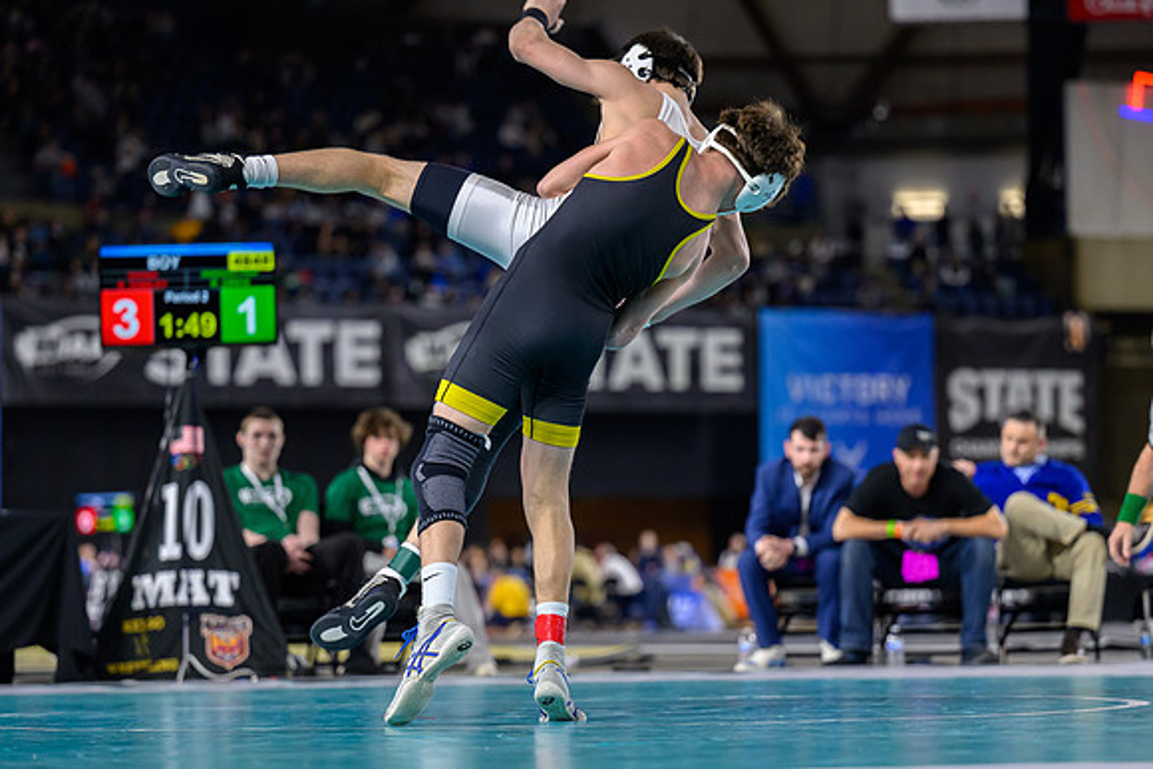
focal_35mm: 131
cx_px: 606
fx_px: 4184
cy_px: 449
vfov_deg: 10.5
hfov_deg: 15.7
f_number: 2.8
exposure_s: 1/800
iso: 2500
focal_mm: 110
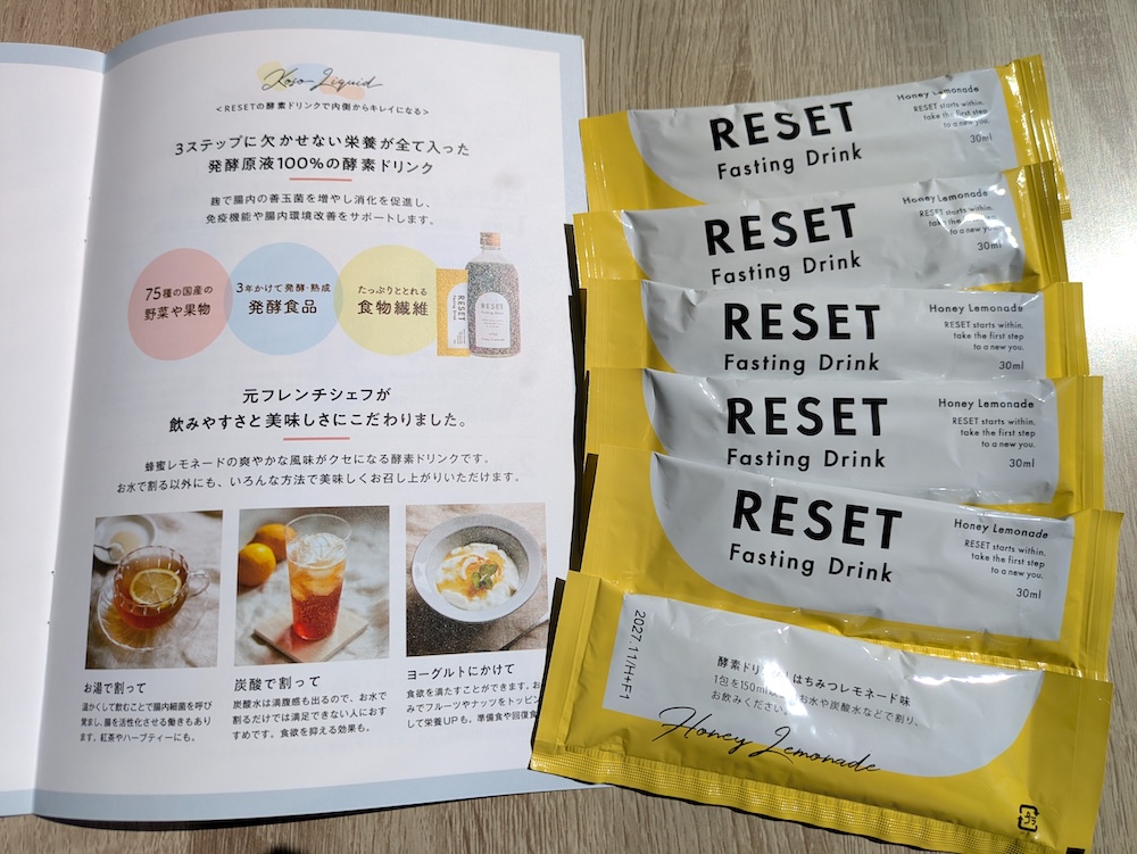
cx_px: 568
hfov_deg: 69.4
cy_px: 427
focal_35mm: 25
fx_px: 822
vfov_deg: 54.9
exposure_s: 1/5464
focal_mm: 5.43
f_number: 1.89
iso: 45
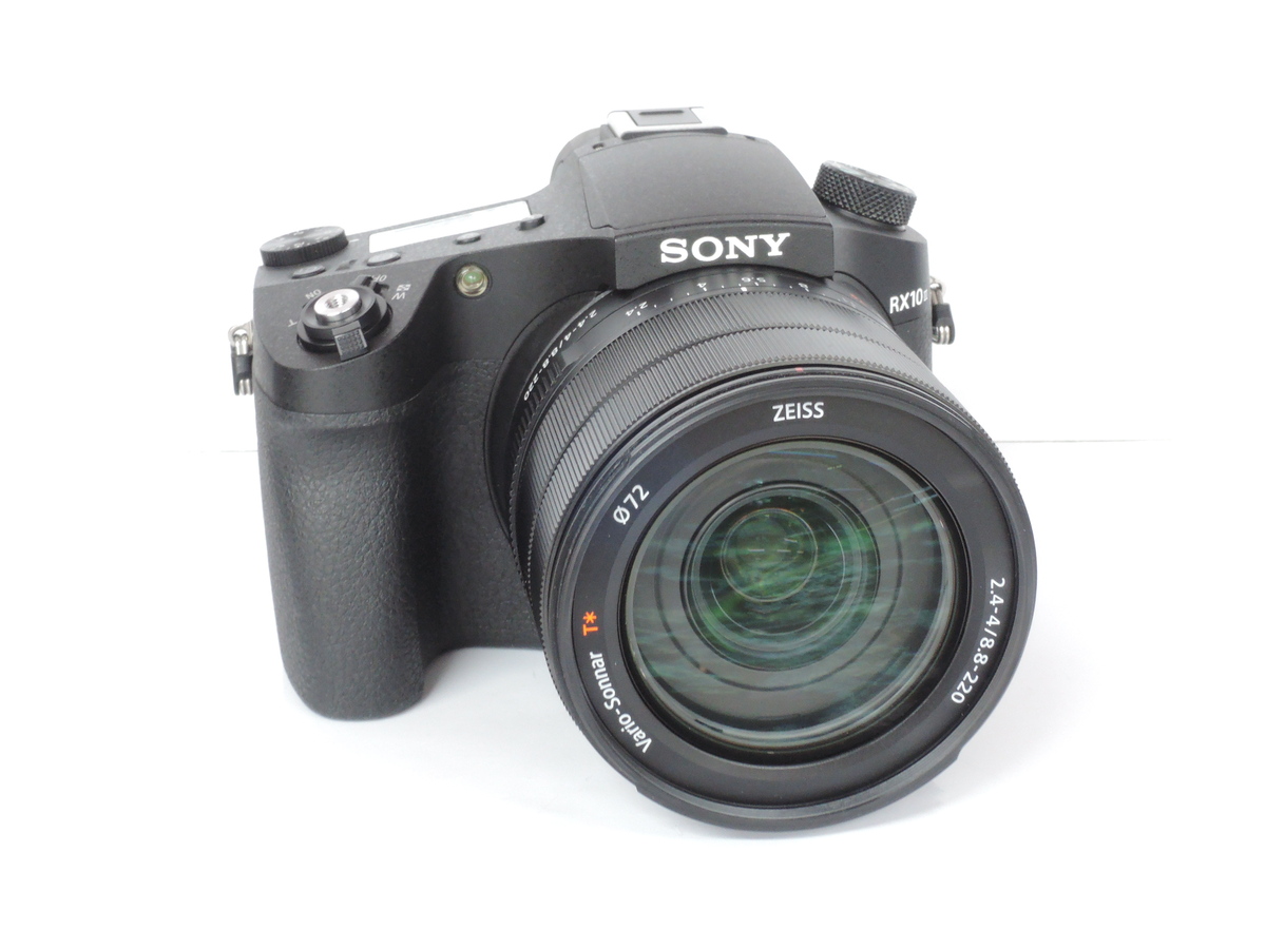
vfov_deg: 24.4
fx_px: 2194
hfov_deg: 32.2
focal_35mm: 60
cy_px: 474
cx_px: 633
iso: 800
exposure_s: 1/10
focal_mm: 12.8
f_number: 7.3
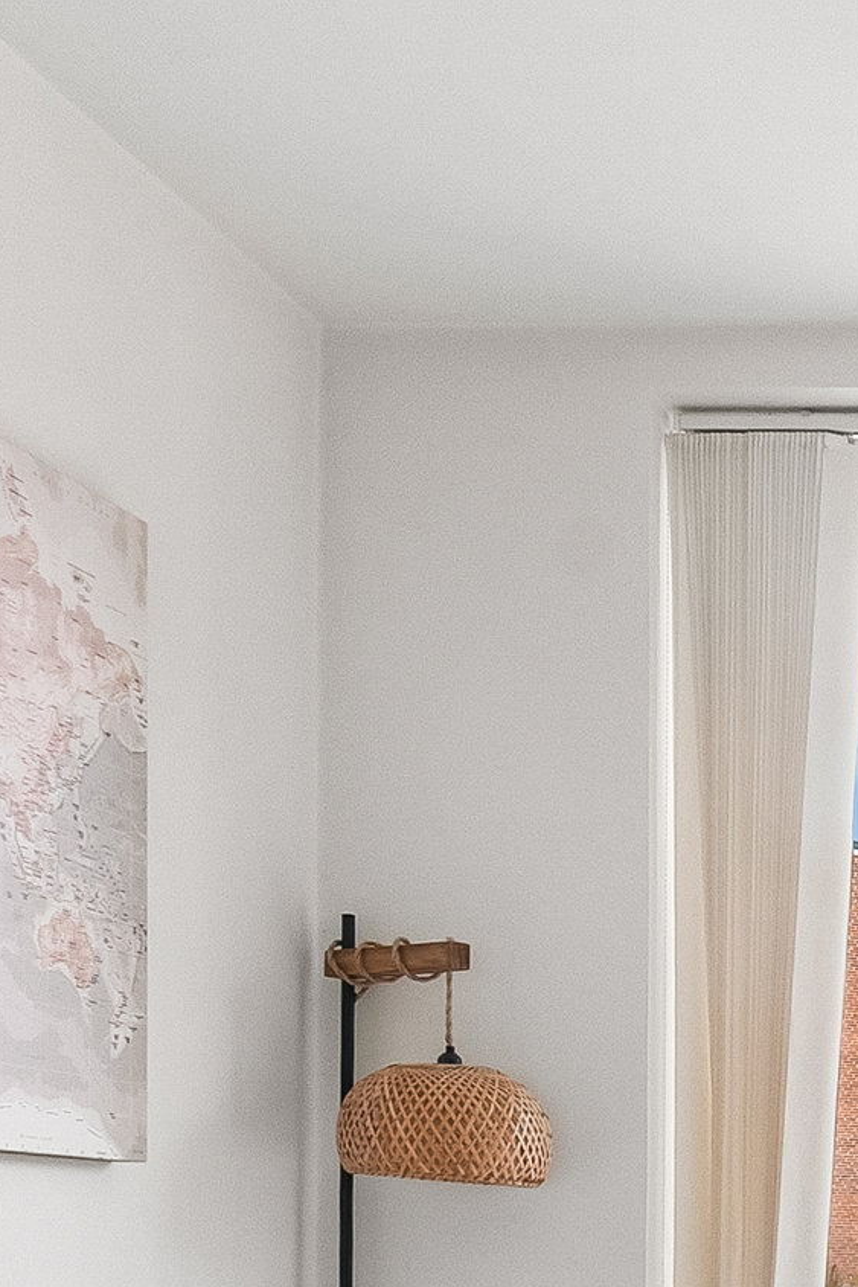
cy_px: 1241
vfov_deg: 29.6
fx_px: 2287
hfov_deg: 18.2
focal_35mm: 64
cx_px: 1397
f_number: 10
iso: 200
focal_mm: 12
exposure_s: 1/20
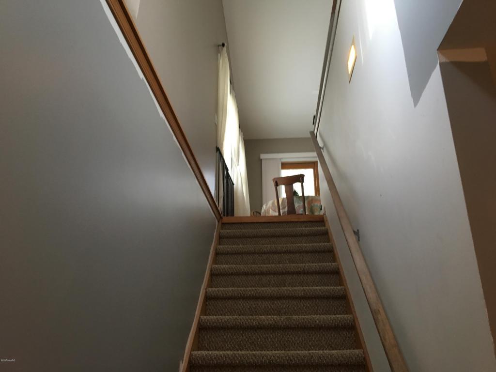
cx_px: 248
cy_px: 186
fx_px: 416
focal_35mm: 29
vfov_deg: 48.2
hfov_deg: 61.7
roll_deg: +0.1
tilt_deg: +19.1
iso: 100
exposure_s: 1/30
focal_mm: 4.15
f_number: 2.2
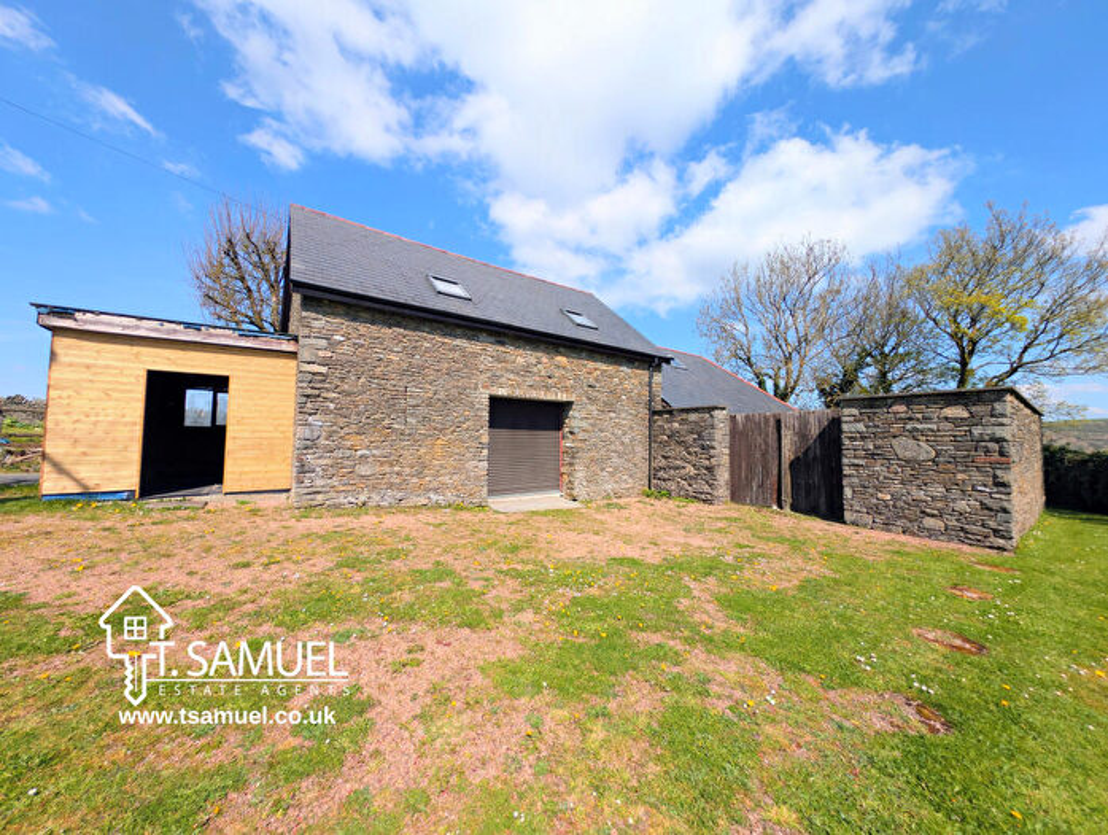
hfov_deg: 110.4
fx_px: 385
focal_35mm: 12
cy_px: 418
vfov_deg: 94.7
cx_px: 554
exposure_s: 1/2101
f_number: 1.95
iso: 37
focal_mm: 2.23
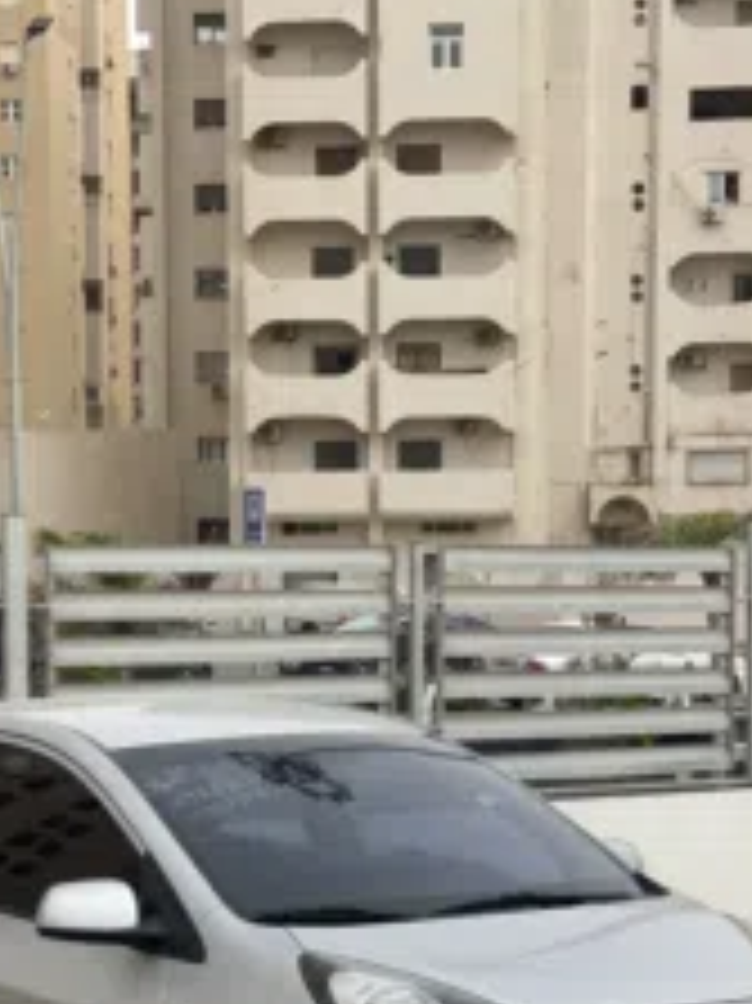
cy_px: 819
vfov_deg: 17.0
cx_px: 293
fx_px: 3334
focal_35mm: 115
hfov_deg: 12.9
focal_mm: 7.5
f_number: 2.2
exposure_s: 1/622
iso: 32
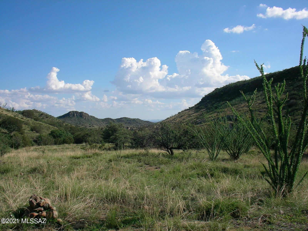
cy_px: 116
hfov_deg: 49.0
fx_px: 338
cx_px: 154
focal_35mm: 38
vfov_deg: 37.7
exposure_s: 1/243
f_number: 7
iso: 50
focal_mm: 6
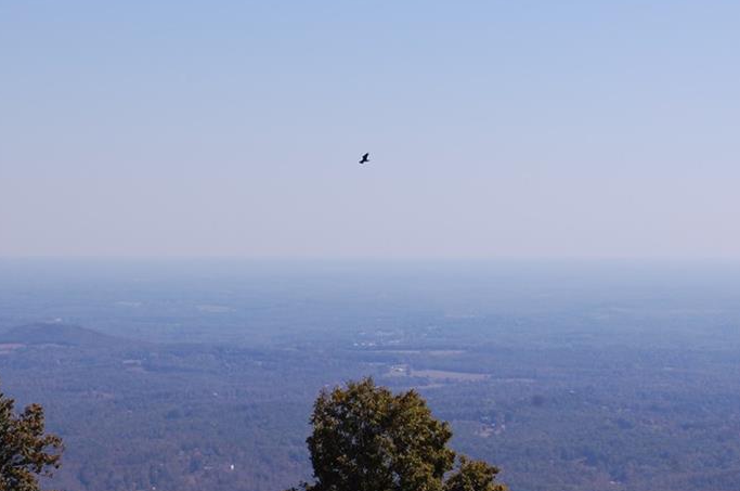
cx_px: 375
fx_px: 2540
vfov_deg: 11.0
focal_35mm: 124
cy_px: 165
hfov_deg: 16.6
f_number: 11
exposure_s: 1/500
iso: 200
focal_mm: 55
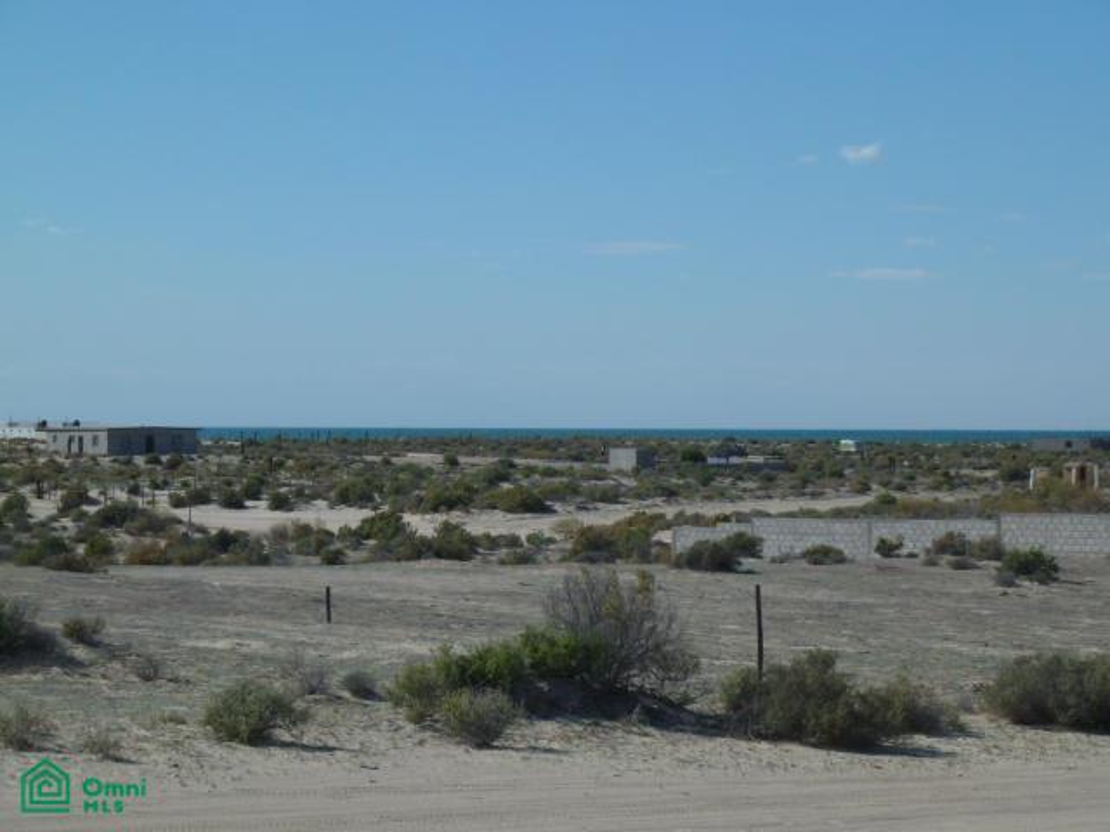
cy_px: 416
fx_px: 3335
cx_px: 555
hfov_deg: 18.9
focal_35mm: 104
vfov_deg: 14.2
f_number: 5.6
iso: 80
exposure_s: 1/800
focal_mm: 17
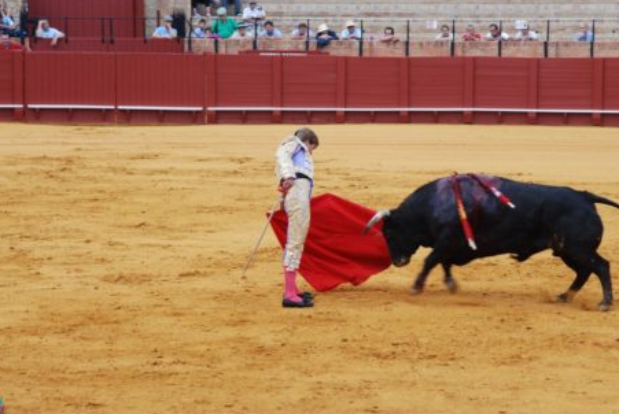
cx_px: 328
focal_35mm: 153
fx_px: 2634
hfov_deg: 13.4
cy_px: 224
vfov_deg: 9.0
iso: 400
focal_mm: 92
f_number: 5
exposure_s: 1/200
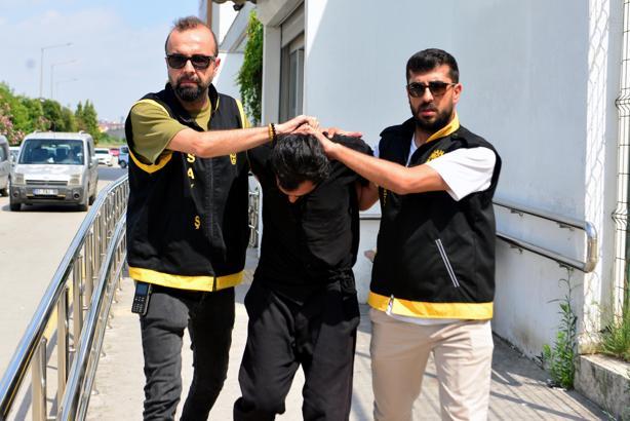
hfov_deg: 38.2
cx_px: 315
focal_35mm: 52
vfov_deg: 26.0
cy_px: 210
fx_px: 910
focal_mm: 52
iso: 320
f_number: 5.6
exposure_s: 1/800
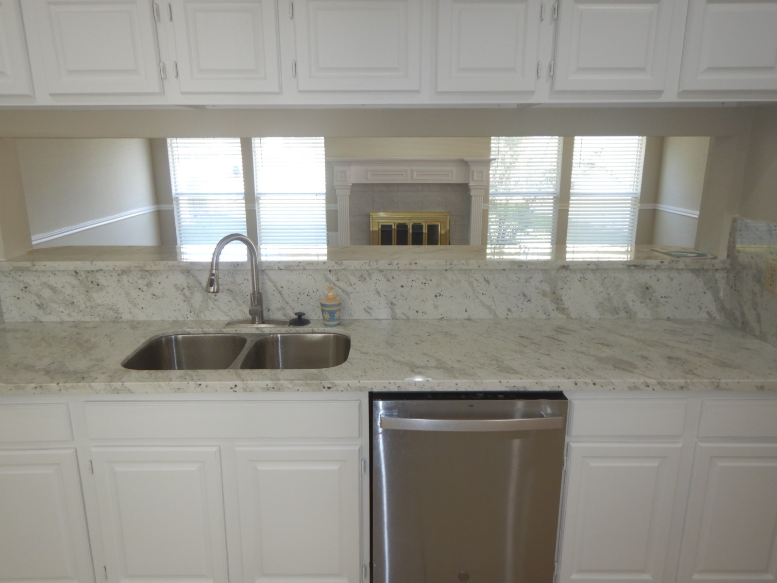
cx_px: 388
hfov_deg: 71.6
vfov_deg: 56.8
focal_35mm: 24
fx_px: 539
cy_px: 292
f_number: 2.8
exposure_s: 1/30
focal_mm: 4.3
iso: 125
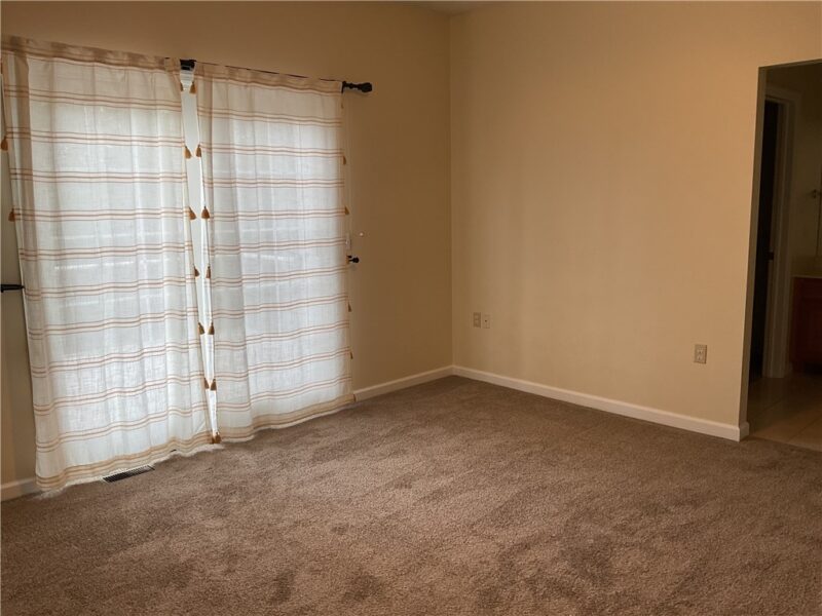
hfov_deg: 61.7
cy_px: 308
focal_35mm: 29
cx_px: 411
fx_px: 689
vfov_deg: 48.2
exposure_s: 1/60
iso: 32
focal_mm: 3
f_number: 1.8
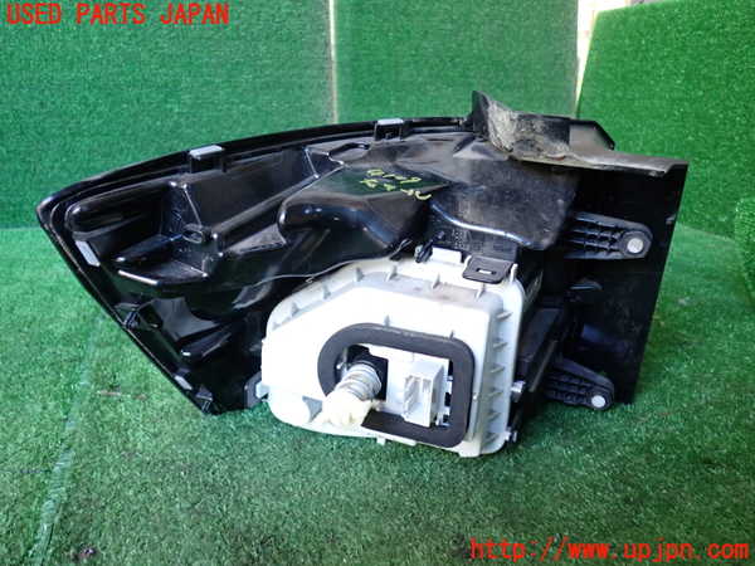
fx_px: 654
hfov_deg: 60.0
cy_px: 283
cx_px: 378
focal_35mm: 30
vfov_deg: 46.8
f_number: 2.3
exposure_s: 1/30
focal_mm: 5.4
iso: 200
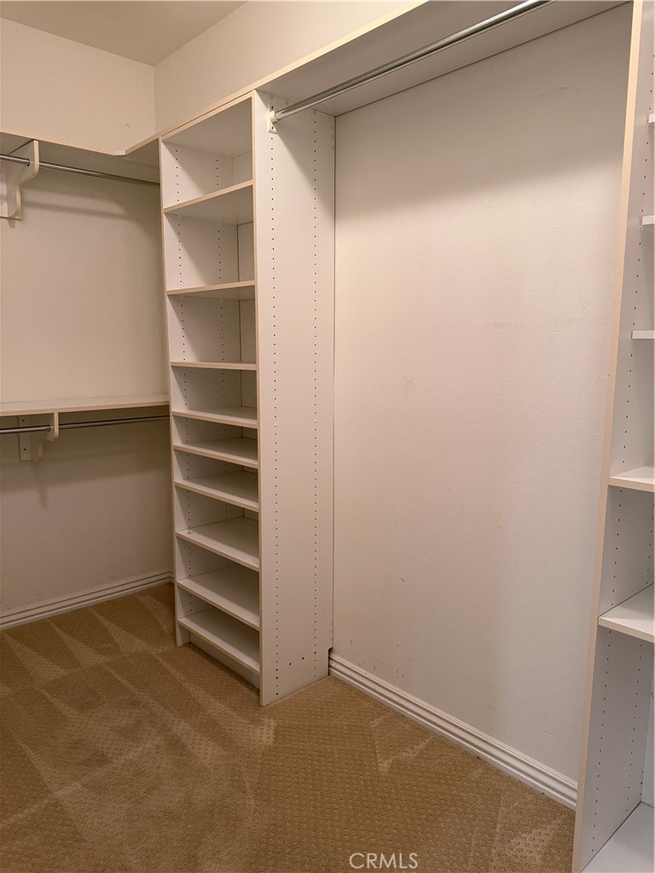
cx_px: 328
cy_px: 436
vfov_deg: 71.6
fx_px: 606
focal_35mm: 24
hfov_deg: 56.8
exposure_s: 1/60
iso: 250
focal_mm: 6.76
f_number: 1.78
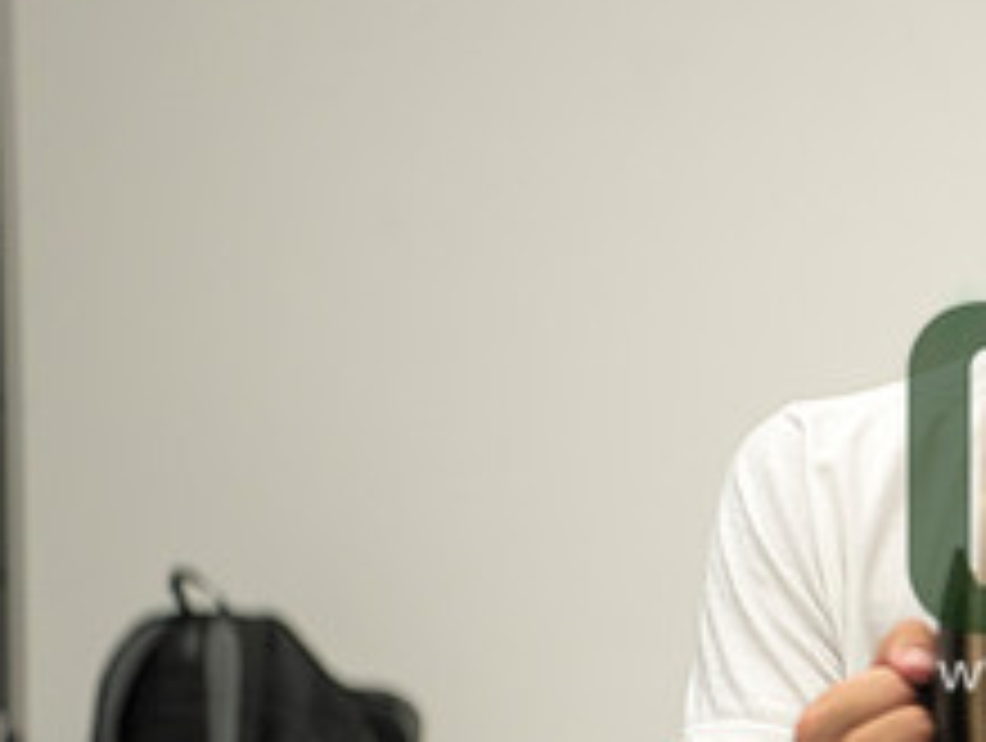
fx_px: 5078
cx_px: 1247
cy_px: 515
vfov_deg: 8.4
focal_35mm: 178
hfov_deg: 10.9
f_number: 2.8
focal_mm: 70
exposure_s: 1/160
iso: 1250
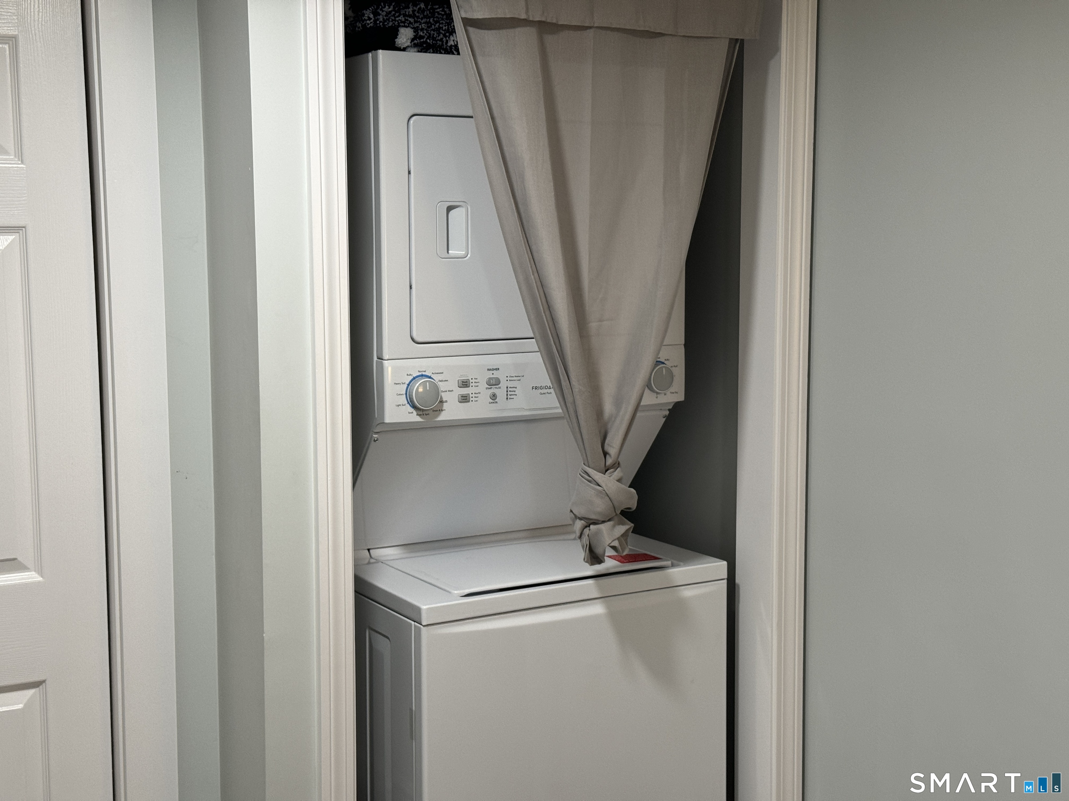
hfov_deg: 39.7
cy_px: 400
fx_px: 1482
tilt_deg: -7.5
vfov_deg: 30.3
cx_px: 534
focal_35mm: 48
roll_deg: -0.1
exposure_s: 1/60
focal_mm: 6.76
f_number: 1.78
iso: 100
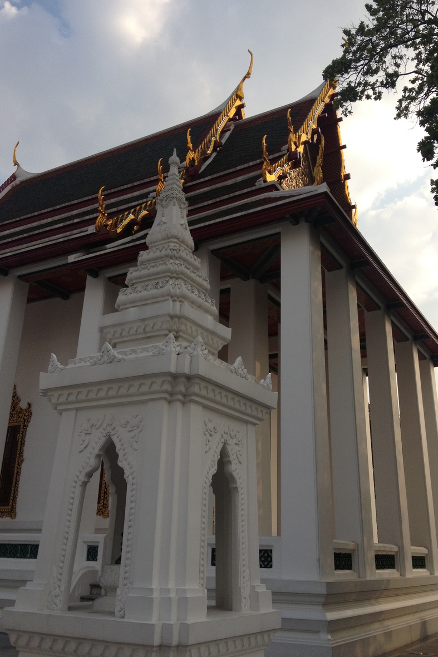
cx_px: 229
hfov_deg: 35.9
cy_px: 333
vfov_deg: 51.9
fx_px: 675
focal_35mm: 37
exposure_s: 1/1175
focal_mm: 4.28
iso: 64
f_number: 2.4
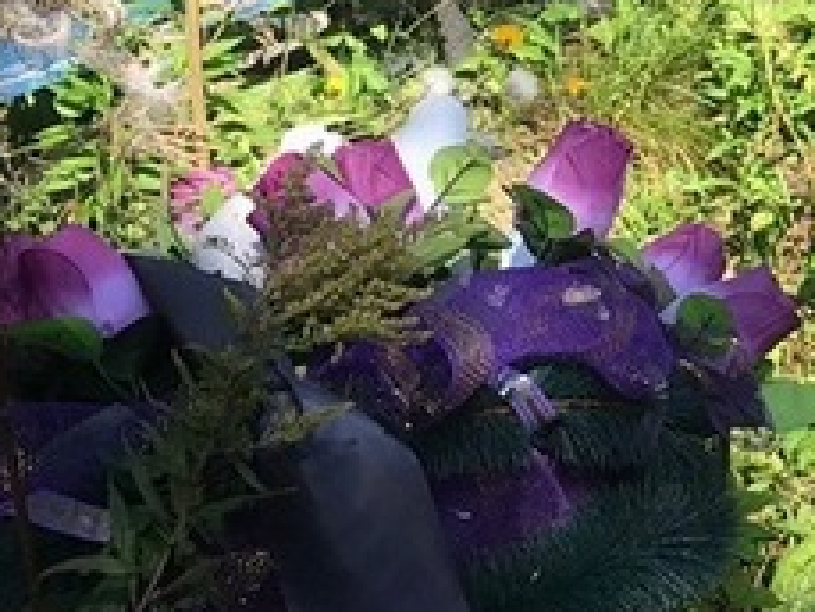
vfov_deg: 11.8
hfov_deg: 15.3
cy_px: 89
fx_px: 2945
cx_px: 911
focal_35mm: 125
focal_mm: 3.99
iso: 20
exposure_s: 1/840
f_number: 1.8
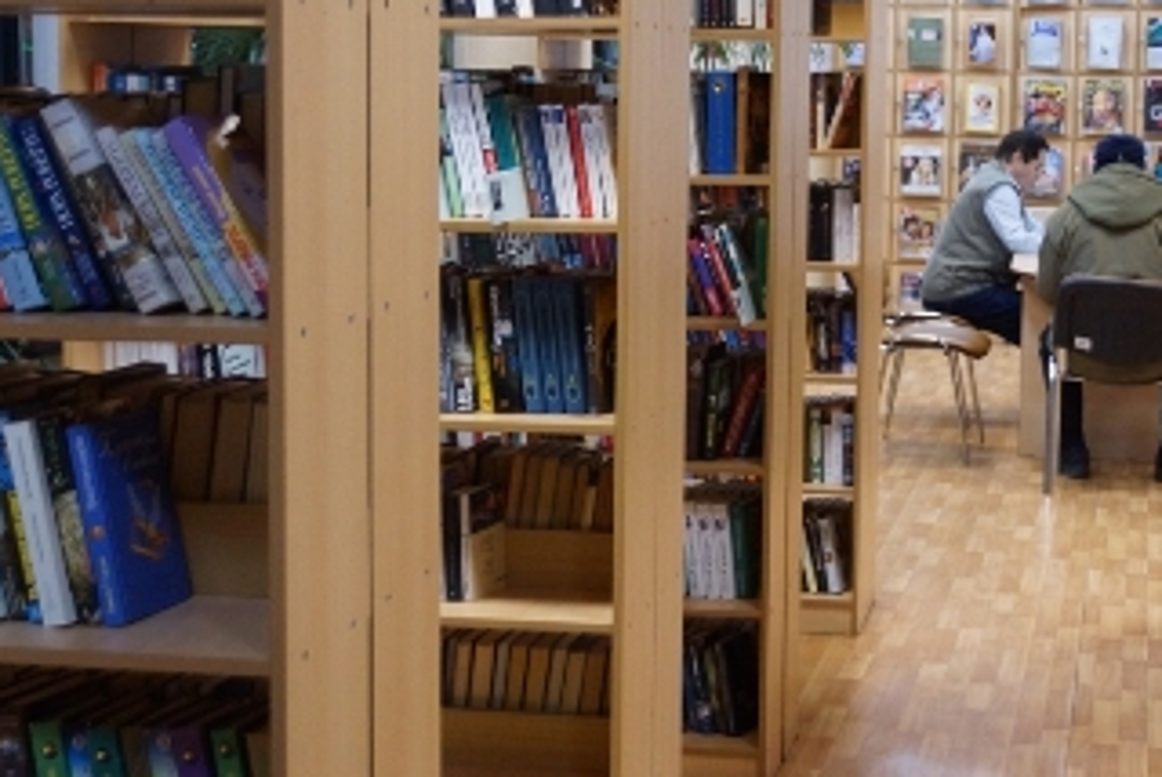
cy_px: 270
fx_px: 2035
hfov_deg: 31.6
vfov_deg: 21.5
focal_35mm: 63
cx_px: 766
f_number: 4
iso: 2000
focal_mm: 30
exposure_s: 1/50
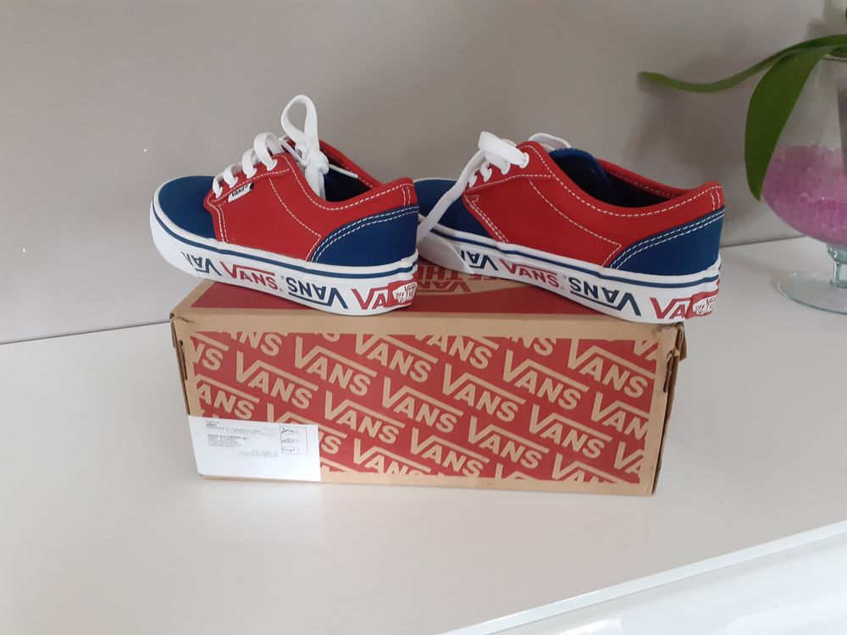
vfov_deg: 51.4
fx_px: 661
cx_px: 424
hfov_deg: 65.3
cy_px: 318
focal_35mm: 27
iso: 250
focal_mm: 3.6
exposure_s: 1/50
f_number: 1.9
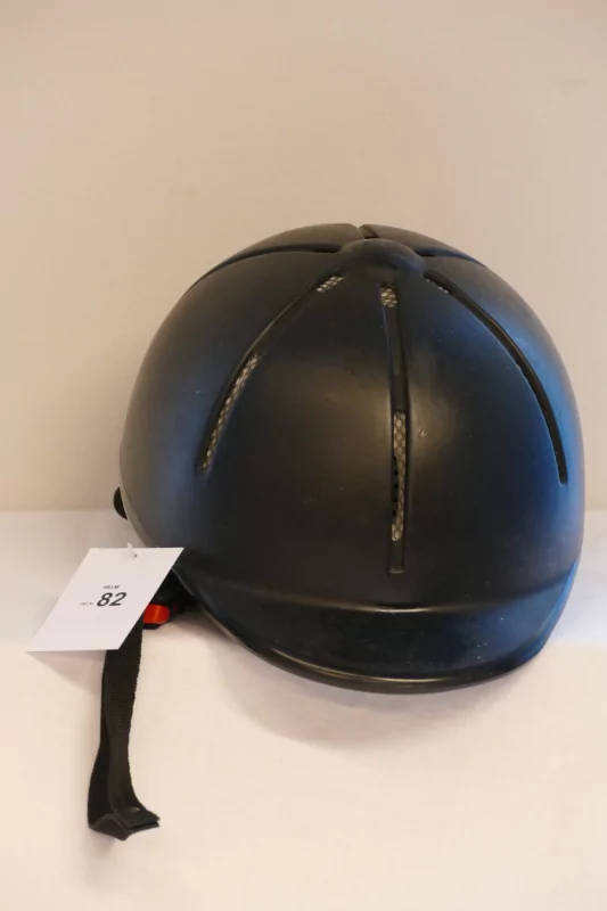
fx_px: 5060
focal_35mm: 200
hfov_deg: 6.9
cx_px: 304
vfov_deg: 10.3
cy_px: 456
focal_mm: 73
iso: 1600
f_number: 4
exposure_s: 1/60
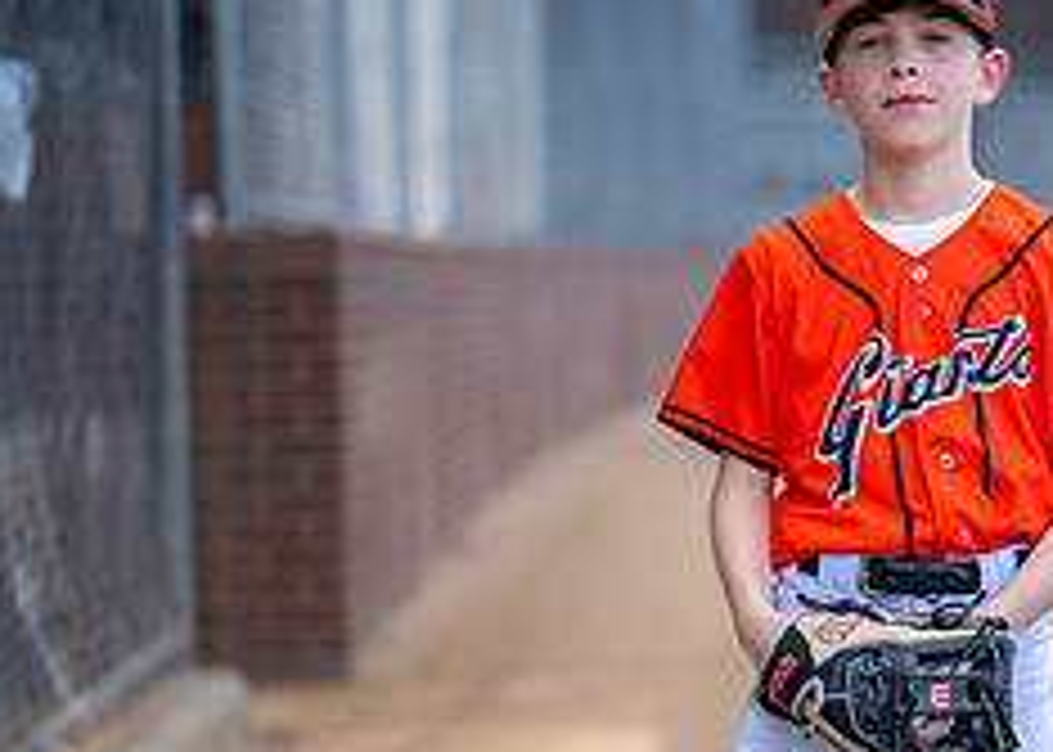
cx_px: 953
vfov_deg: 10.3
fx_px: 4156
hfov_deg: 14.3
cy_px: 633
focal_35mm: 139
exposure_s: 1/2500
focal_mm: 50
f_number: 1.2
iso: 125
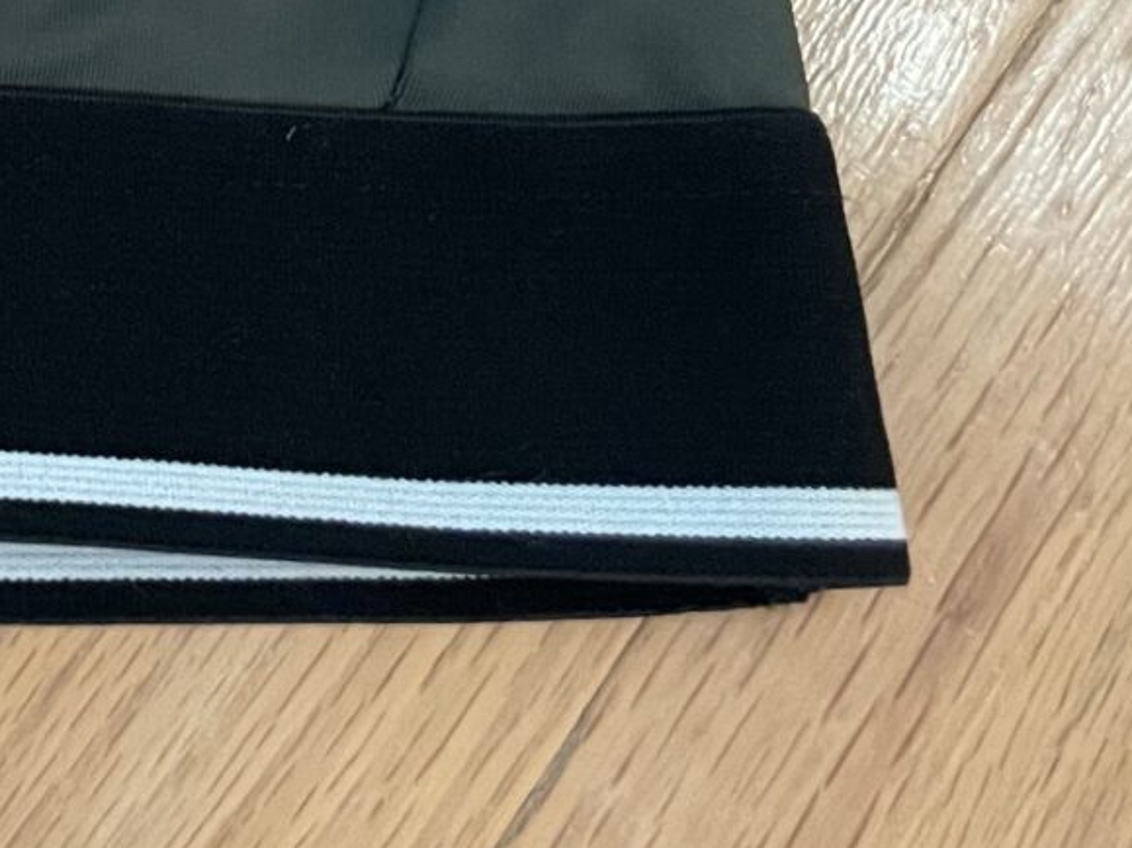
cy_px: -410
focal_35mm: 92
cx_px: -502
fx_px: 3008
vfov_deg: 14.9
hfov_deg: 19.0
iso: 500
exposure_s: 1/40
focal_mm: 4.2
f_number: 1.6
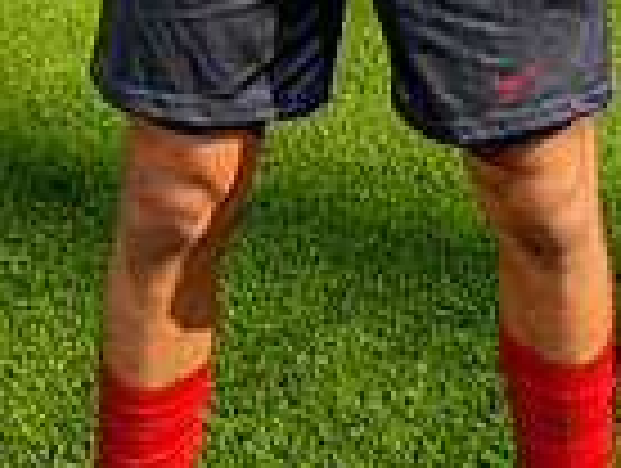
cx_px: 382
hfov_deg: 25.9
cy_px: -513
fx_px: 1348
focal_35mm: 75
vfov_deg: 15.2
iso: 50
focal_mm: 24
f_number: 7.1
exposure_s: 1/125
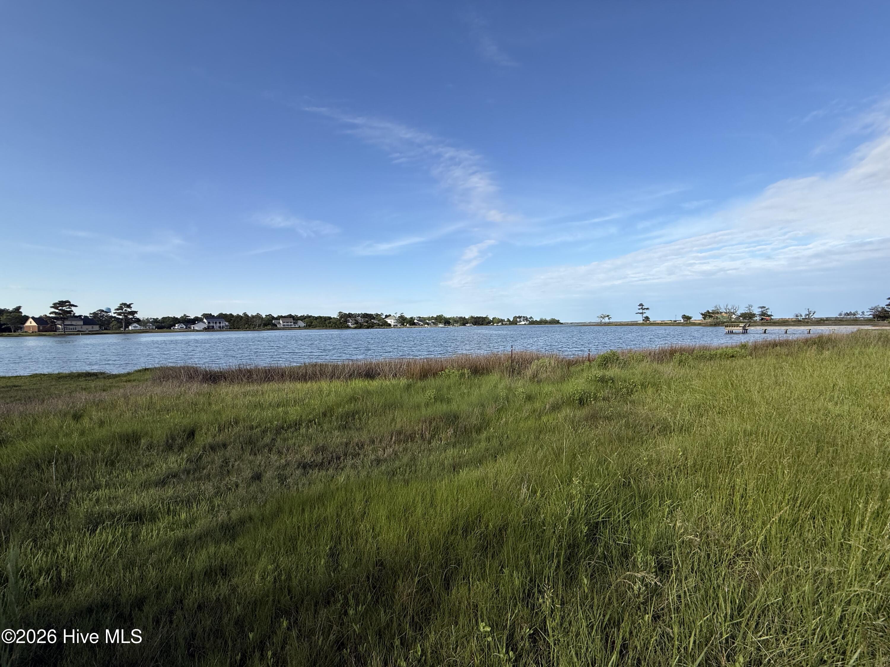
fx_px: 360
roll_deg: +0.3
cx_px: 445
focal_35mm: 14
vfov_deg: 85.7
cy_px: 334
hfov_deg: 102.1
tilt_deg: -1.7
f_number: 2.2
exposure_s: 1/1848
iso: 50
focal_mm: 2.22
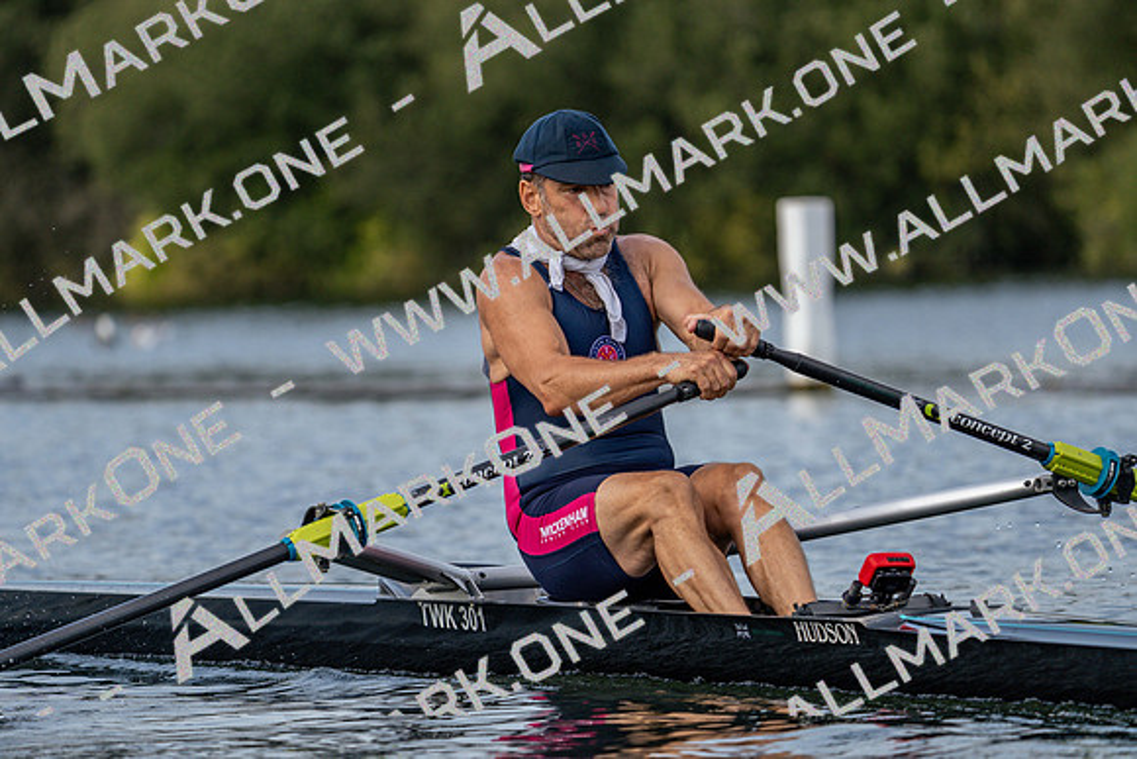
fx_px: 9951
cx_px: 568
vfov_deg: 4.4
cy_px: 380
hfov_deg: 6.5
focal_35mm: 315
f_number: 6.3
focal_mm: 315
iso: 400
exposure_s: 1/1600
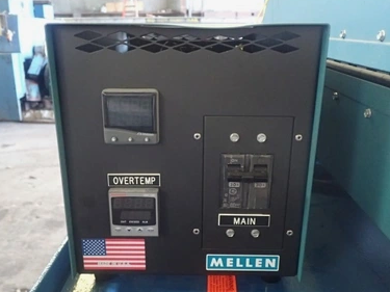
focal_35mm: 32
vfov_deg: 44.1
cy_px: 149
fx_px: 360
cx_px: 190
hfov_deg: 56.8
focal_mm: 5.5
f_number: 2.3
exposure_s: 1/25
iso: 800
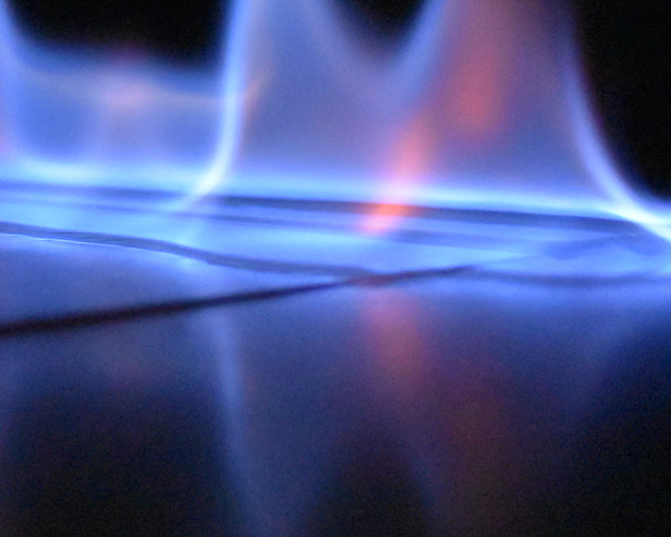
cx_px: 83
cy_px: 231
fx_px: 2502
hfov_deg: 15.1
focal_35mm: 126
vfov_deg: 12.2
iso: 12800
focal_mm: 36
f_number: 4.8
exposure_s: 1/25
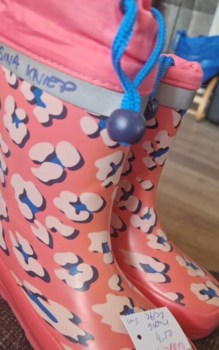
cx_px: 118
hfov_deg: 36.2
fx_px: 335
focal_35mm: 35
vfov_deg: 54.4
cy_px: 228
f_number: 1.8
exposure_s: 1/100
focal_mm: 5.4
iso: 250
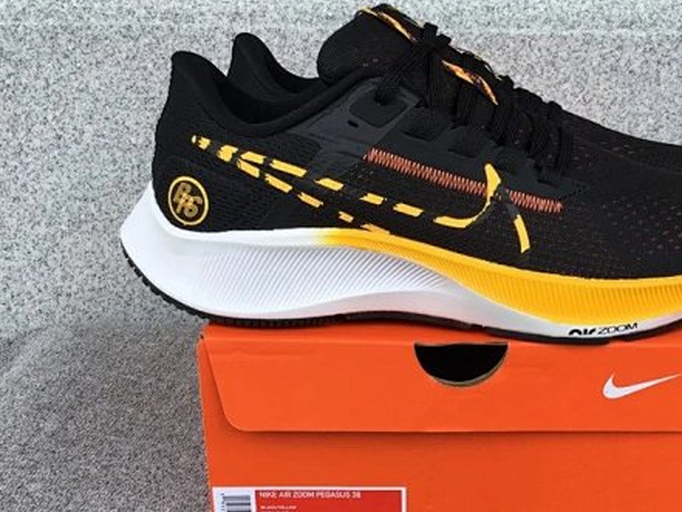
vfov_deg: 32.2
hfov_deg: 41.6
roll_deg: -0.5
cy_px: 278
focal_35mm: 45
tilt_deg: -18.9
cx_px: 448
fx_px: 887
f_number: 2.4
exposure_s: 1/297
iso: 25
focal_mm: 3.3
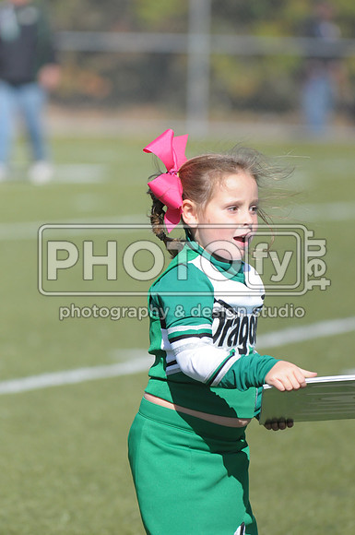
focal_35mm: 330
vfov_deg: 6.3
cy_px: 268
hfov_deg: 4.2
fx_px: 4896
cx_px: 178
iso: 1000
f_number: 4
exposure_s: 1/8000
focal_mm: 220
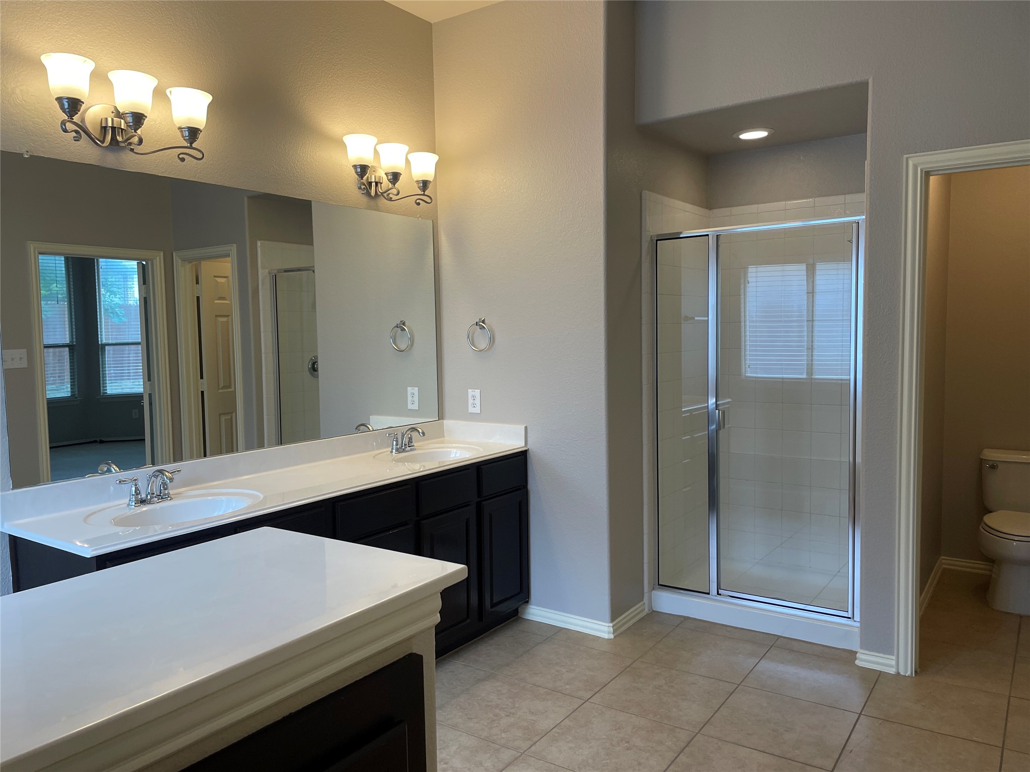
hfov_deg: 67.3
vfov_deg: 53.1
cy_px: 386
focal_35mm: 26
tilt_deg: -4.7
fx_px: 774
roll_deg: +1.8
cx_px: 515
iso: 80
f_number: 1.6
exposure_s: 1/120
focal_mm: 4.2
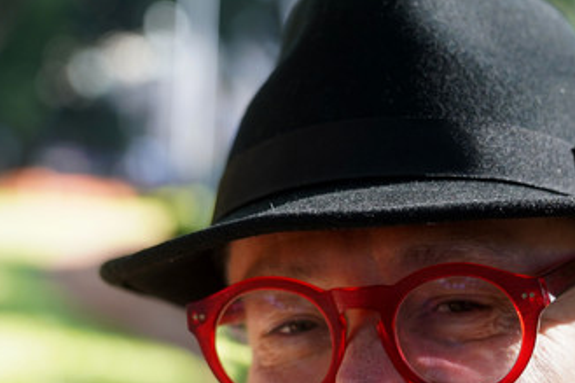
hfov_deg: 19.8
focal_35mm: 103
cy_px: 388
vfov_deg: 13.1
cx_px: 381
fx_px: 1644
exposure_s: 1/400
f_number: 2.8
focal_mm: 47
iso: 400
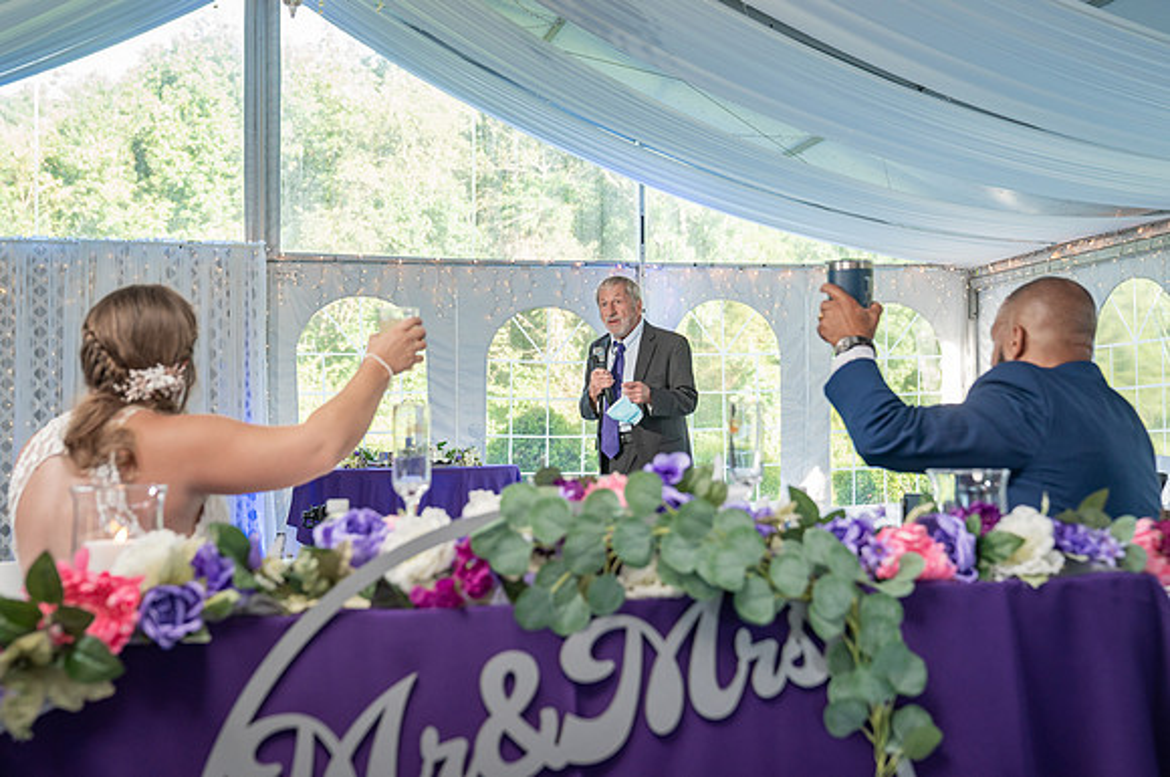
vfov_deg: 30.7
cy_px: 384
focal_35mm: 44
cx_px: 574
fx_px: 1416
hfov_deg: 44.9
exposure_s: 1/200
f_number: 4
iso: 640
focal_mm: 42
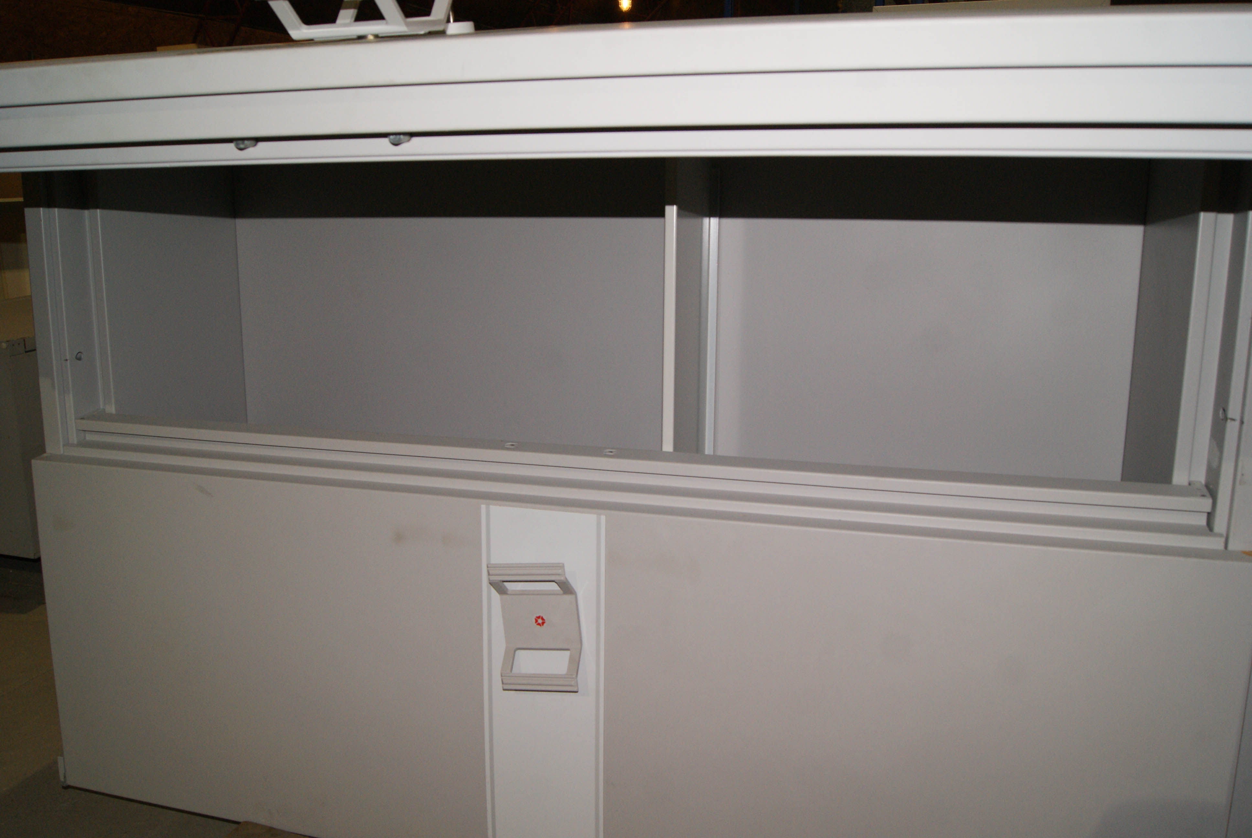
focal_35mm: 30
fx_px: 1045
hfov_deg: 61.9
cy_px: 419
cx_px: 626
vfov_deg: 43.7
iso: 400
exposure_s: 1/60
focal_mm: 20
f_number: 5.6
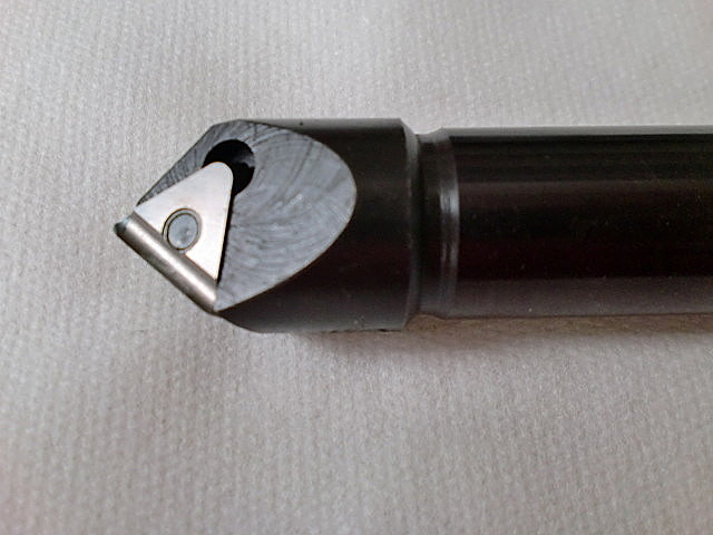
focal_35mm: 35
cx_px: 356
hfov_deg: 52.6
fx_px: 721
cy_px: 268
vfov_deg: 40.7
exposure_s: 1/60
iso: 160
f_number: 3.1
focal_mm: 6.3
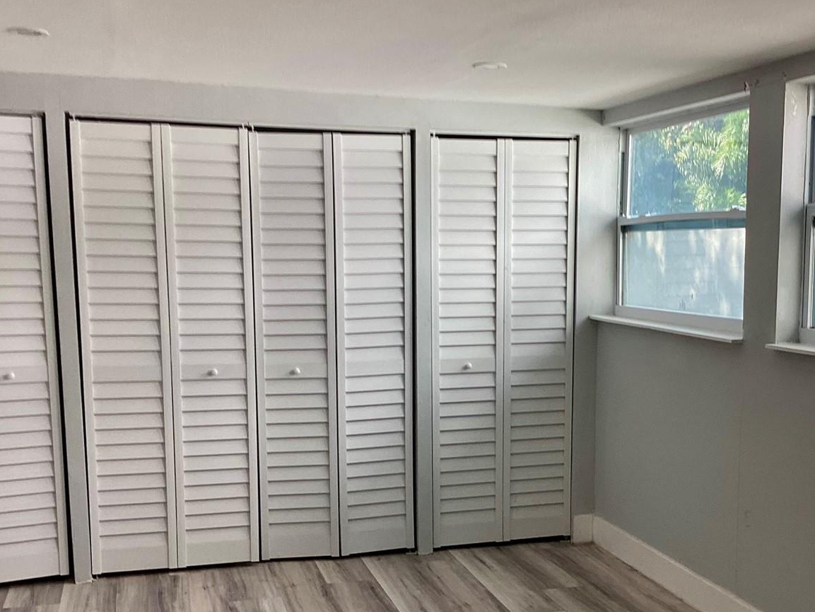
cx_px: 423
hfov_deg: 43.8
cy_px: 388
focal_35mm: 43
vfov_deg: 33.4
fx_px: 1012
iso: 40
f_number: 2.4
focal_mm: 3.3
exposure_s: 1/120
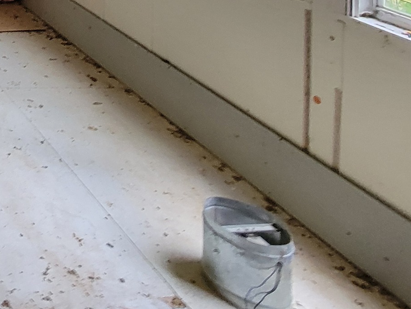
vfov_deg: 23.2
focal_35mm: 44
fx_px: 522
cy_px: -203
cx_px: -235
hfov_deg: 26.8
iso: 125
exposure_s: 1/60
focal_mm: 2.2
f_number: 2.2
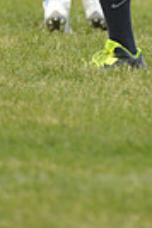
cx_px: 87
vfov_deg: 1.2
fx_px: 11029
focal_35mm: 1737
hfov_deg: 0.8
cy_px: -174
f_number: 4
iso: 800
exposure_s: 1/2000
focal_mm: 400
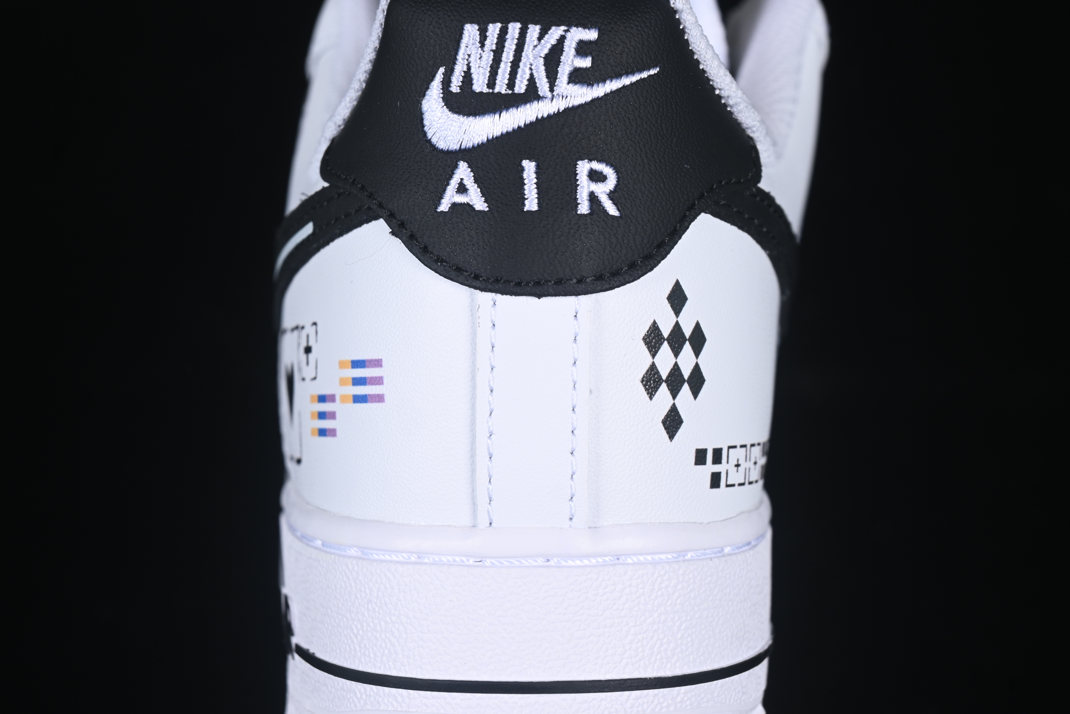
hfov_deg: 26.6
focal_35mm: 76
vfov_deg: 18.0
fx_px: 2259
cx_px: 542
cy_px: 359
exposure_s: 1/80
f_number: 7.1
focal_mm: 50
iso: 160
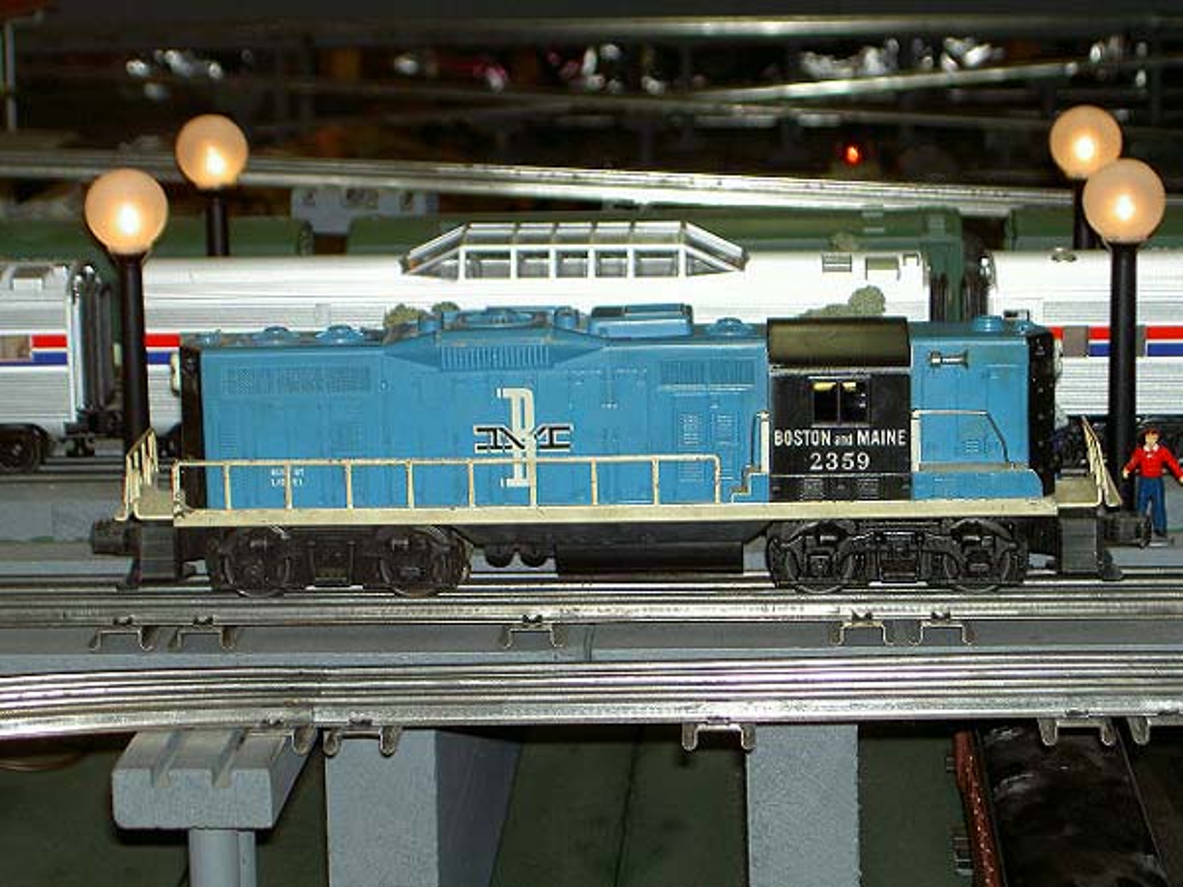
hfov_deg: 19.6
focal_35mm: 100
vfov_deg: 14.8
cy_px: 444
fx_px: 3417
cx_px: 592
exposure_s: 1/84
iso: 100
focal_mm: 20.6
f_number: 4.5
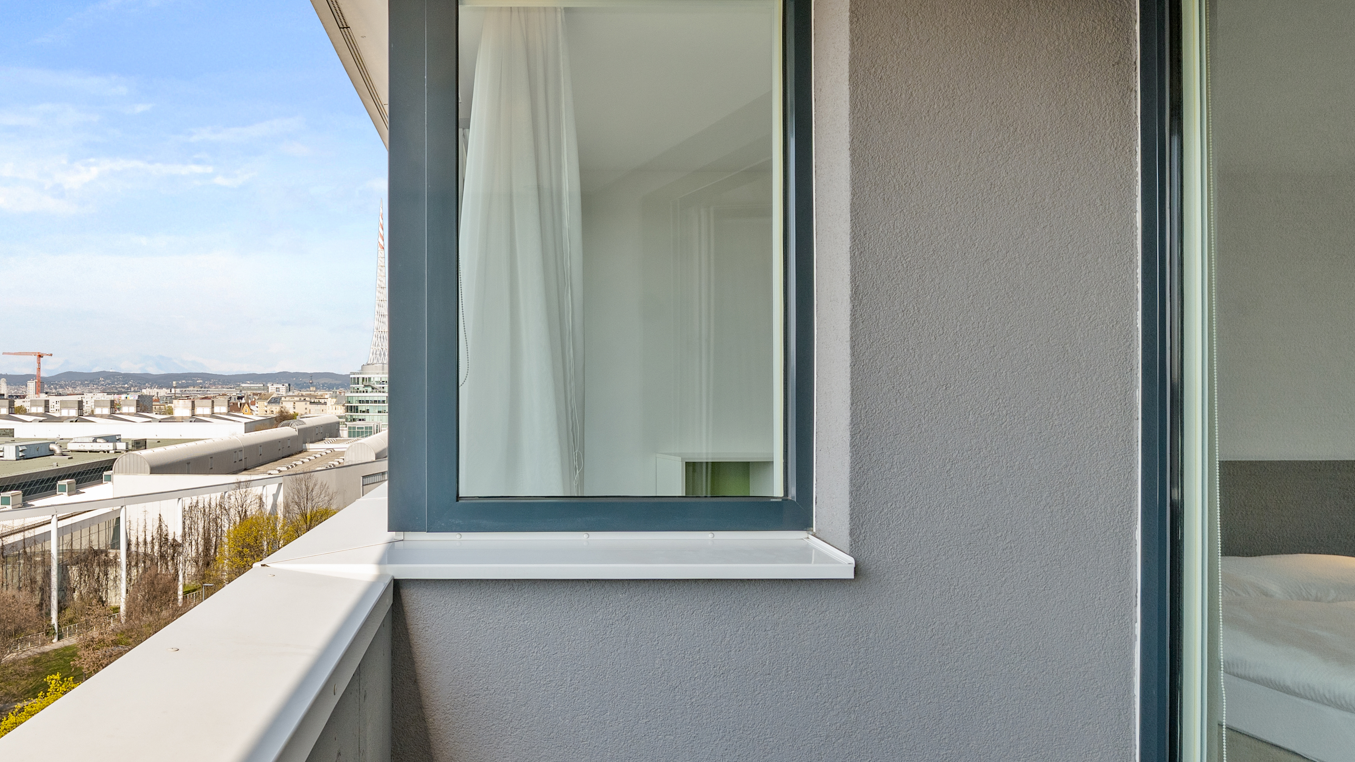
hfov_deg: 70.0
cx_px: 370
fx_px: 898
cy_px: 396
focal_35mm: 25
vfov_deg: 46.0
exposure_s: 1/100
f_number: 8
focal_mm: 12
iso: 200
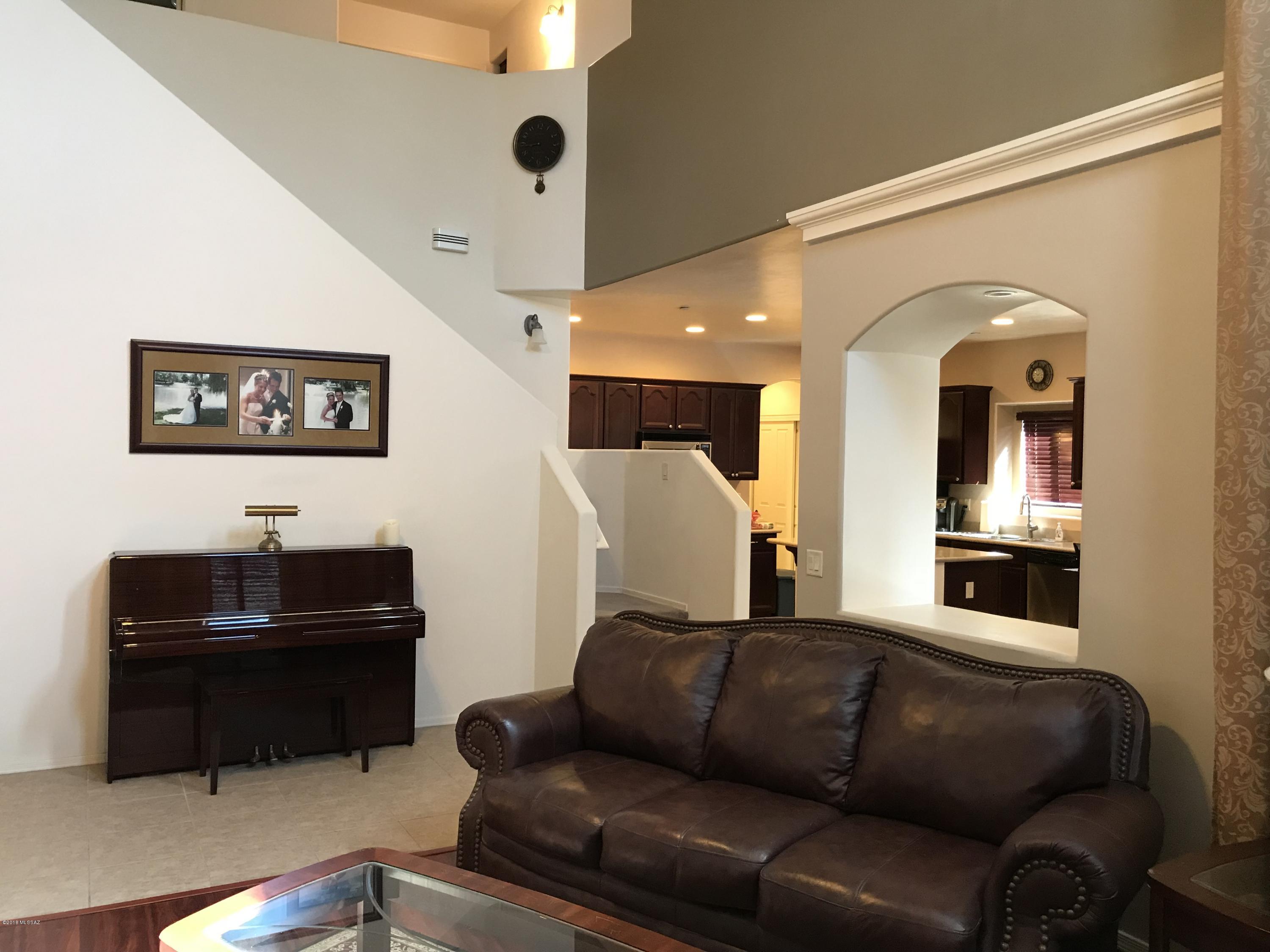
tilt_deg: -0.9
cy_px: 476
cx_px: 635
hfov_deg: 63.4
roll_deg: -1.0
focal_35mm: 28
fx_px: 1027
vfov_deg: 49.7
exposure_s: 1/15
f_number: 1.8
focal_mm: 3.99
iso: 50
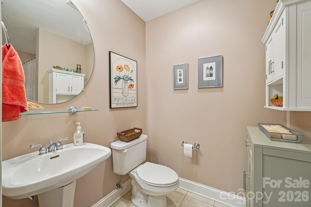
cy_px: 104
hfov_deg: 100.4
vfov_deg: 77.3
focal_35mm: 15
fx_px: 130
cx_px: 156
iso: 400
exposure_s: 1/4
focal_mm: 10
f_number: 8
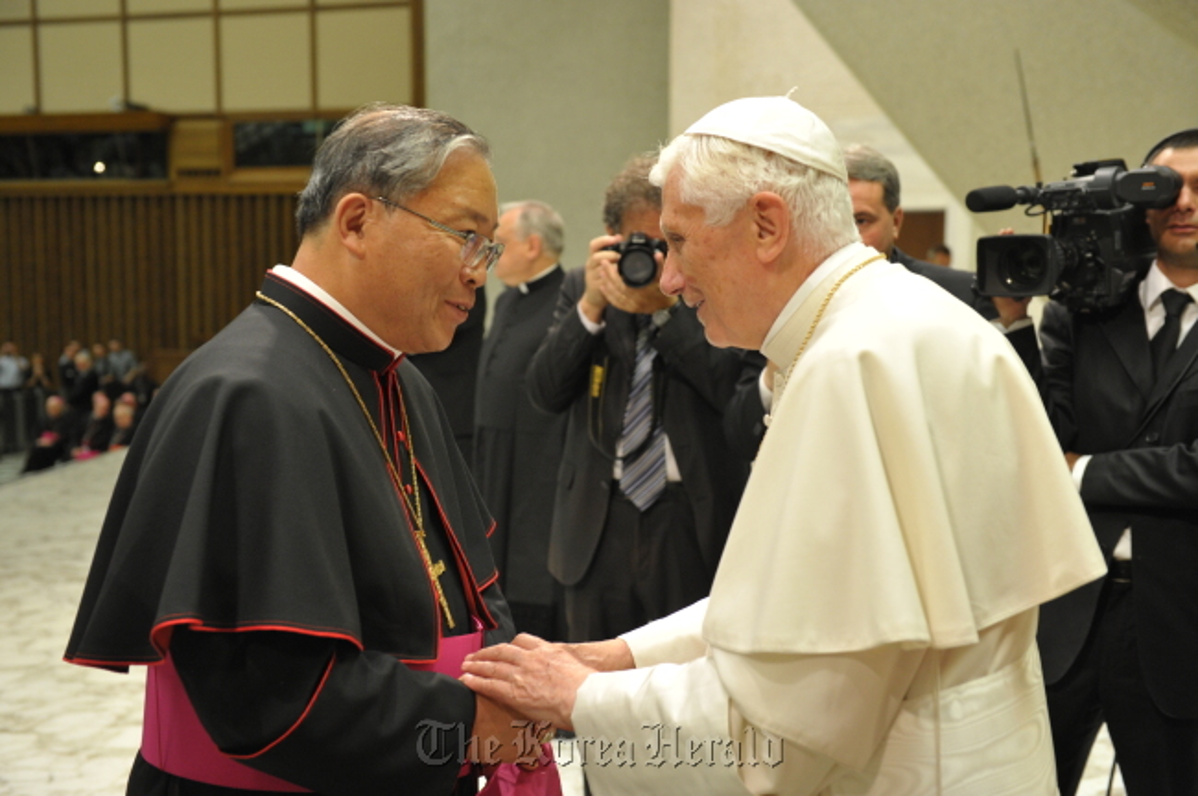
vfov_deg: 28.0
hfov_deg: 41.2
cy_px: 398
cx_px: 599
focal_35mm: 48
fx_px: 1596
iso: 2500
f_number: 4
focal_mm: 48
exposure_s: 1/160
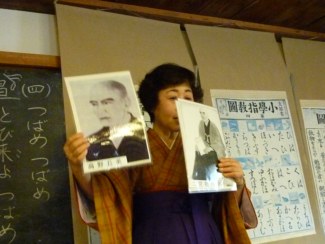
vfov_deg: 28.6
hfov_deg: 37.5
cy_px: 122
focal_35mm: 51
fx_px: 479
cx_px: 162
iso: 800
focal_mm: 4.7
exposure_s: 1/30
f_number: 3.4
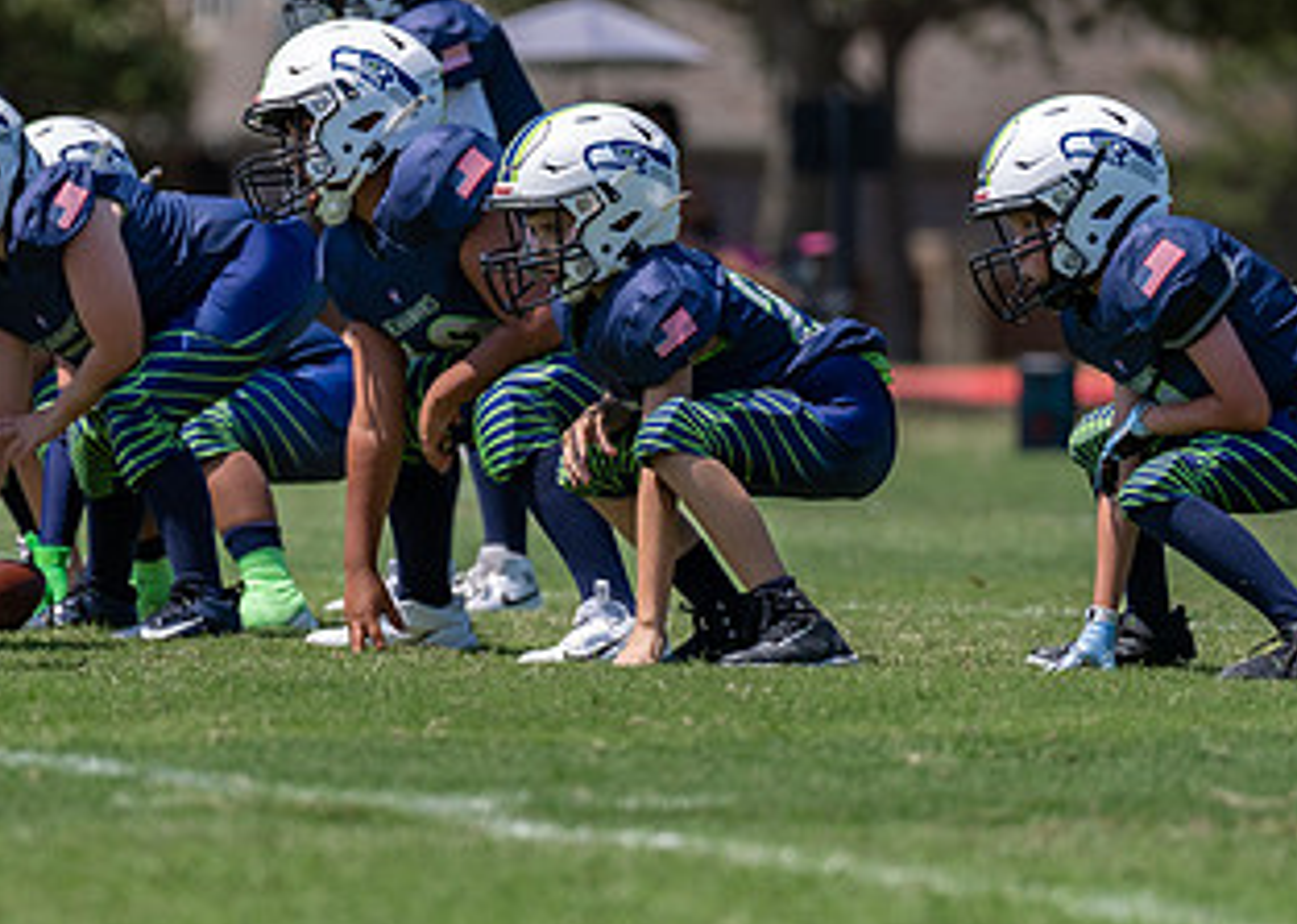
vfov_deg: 3.1
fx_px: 17261
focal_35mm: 469
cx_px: 486
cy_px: 376
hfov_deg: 4.3
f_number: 2.8
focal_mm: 200
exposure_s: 1/2500
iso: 160
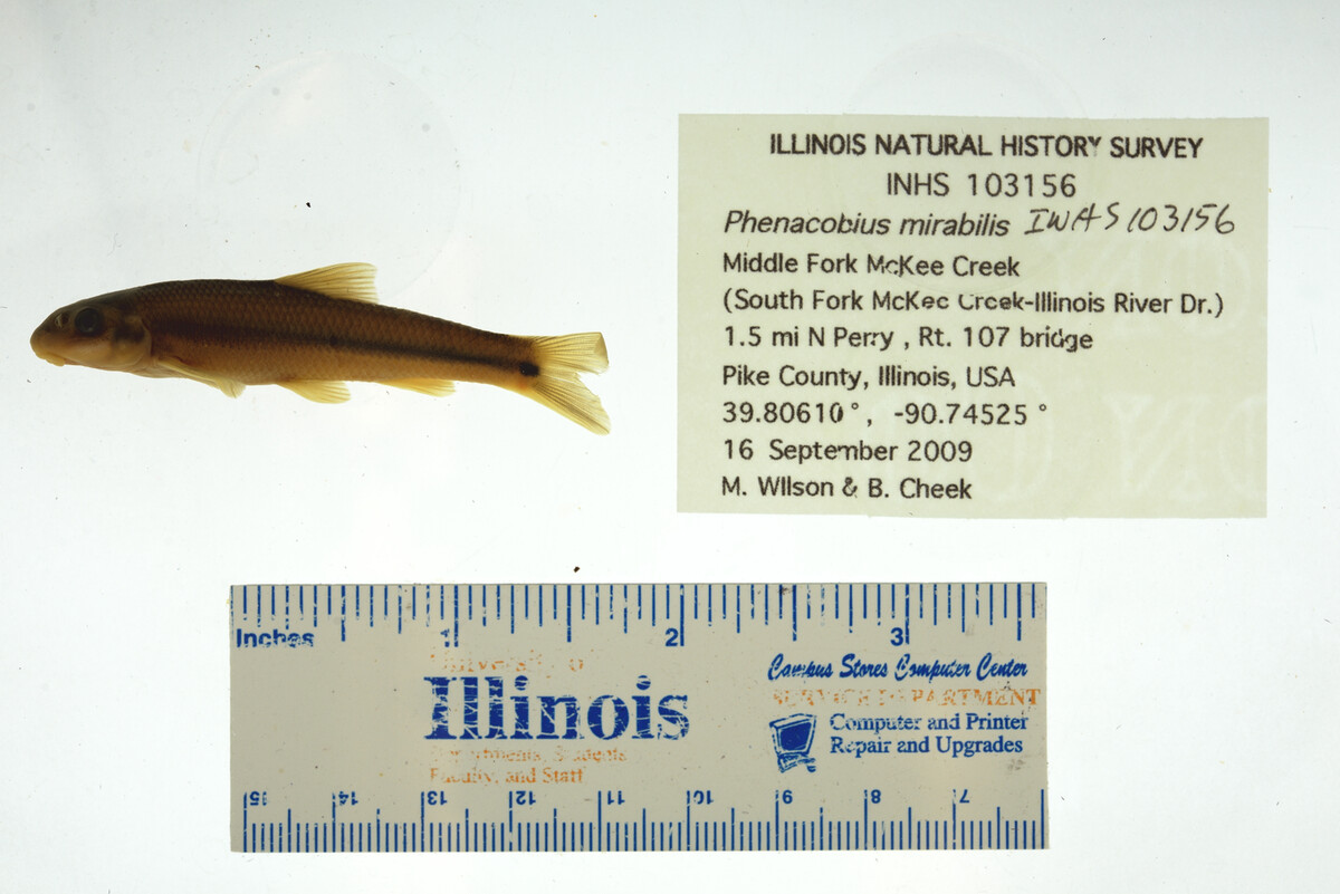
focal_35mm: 60
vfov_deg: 22.6
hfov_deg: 33.4
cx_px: 670
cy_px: 447
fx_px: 2234
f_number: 10
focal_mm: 60
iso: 100
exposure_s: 1/200
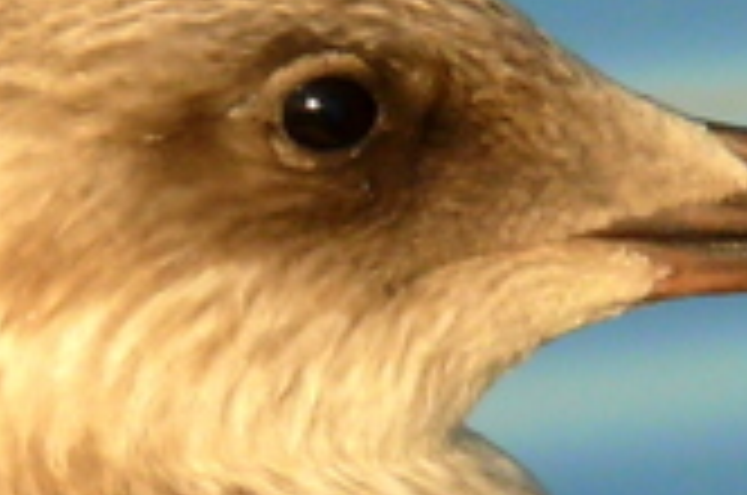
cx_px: 436
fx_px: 49290
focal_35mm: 2380
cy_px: 313
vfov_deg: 0.6
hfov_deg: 0.9
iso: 100
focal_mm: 78.2
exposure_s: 1/125
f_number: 3.7
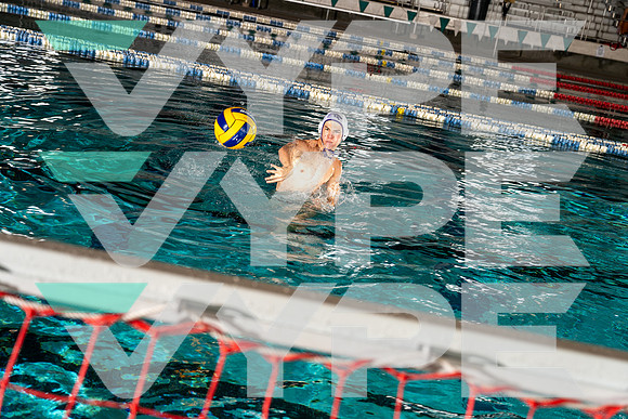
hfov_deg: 39.6
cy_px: 210
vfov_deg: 27.0
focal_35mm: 50
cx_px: 314
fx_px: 872
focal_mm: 50
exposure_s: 1/250
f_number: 4
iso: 100
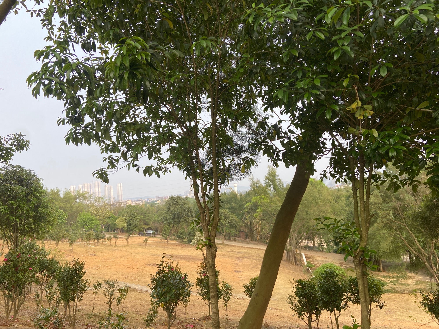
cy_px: 164
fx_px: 330
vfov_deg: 53.1
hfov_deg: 67.3
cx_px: 220
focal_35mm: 26
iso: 32
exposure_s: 1/495
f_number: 1.8
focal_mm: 4.25
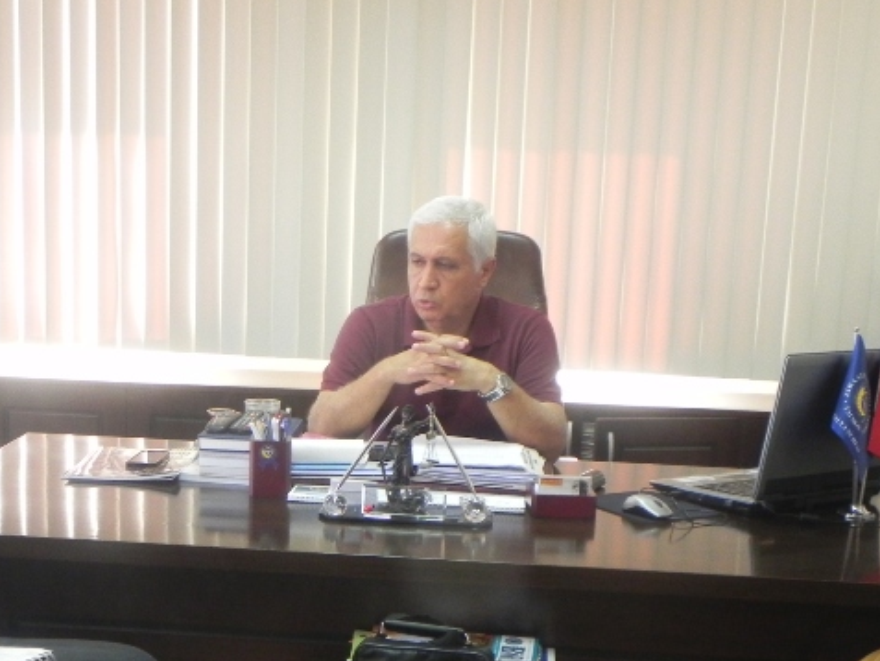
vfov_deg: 23.4
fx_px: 1577
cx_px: 304
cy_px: 513
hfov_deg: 31.0
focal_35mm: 62
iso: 335
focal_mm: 6.6
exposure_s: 1/30
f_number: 3.2
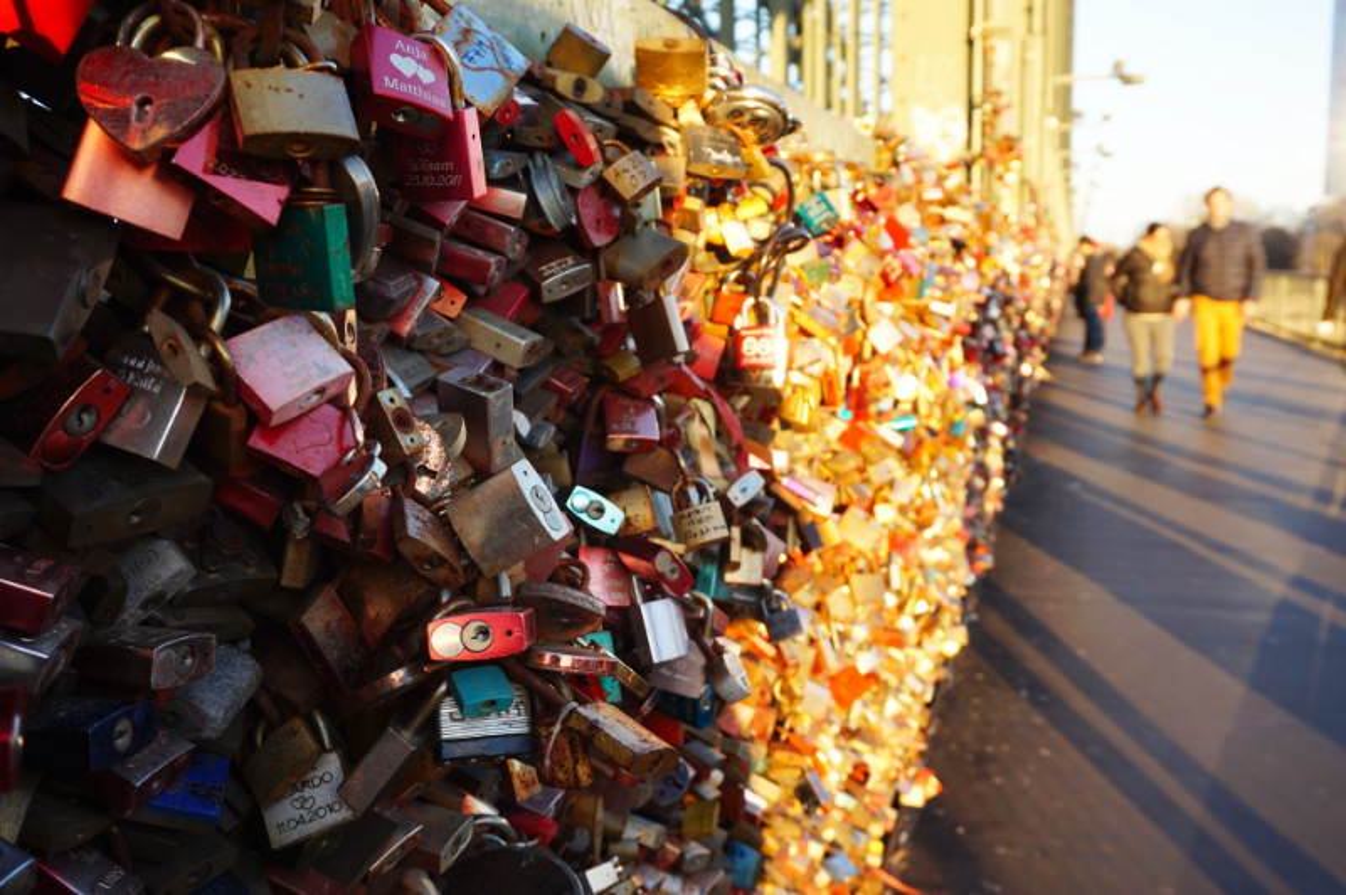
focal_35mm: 34
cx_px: 673
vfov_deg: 38.3
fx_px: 1289
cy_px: 448
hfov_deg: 55.1
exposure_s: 1/60
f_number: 5.6
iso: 100
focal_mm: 23
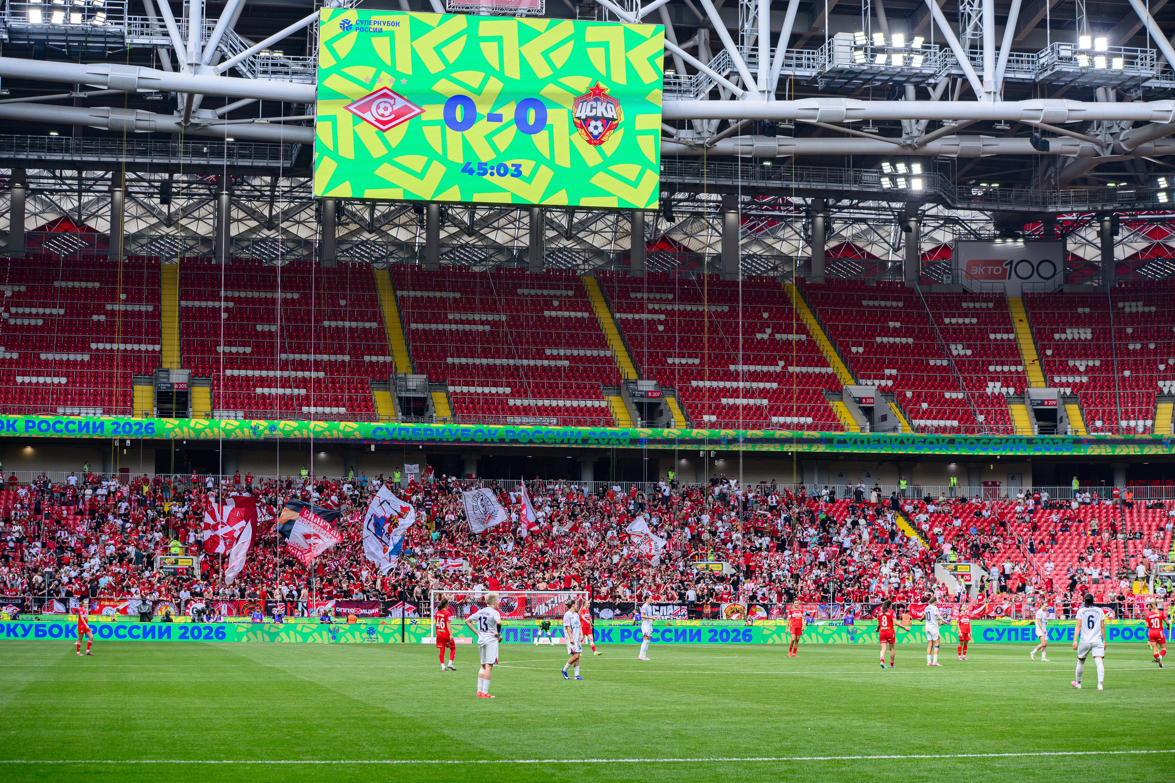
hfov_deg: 28.8
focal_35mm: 70
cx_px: 588
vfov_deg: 19.5
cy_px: 392
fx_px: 2285
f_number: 4.5
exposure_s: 1/3200
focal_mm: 70
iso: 1000
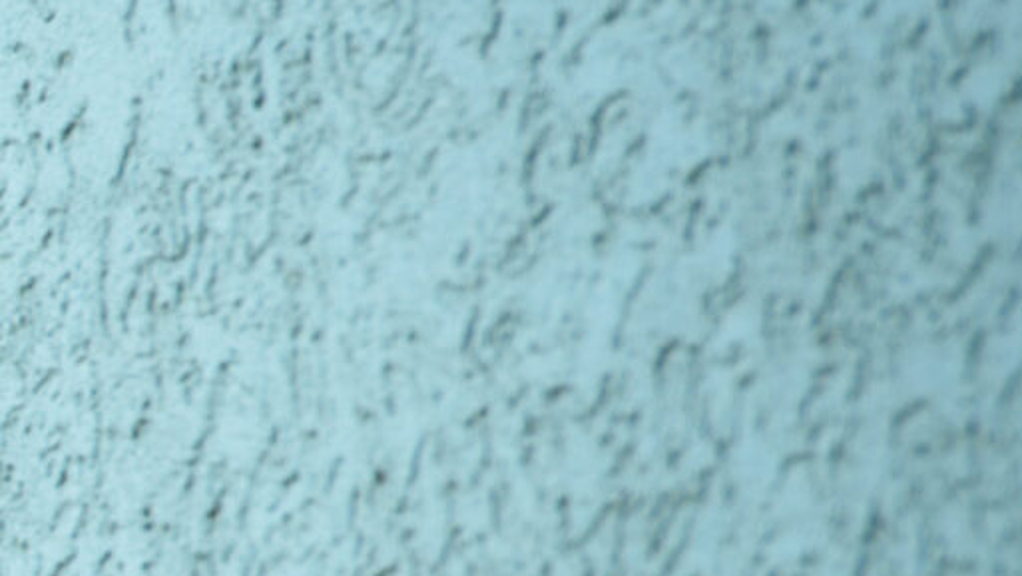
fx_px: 28356
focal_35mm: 1046
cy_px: 615
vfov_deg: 1.2
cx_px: -972
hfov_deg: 2.1
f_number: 8
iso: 250
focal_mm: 200
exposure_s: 1/100
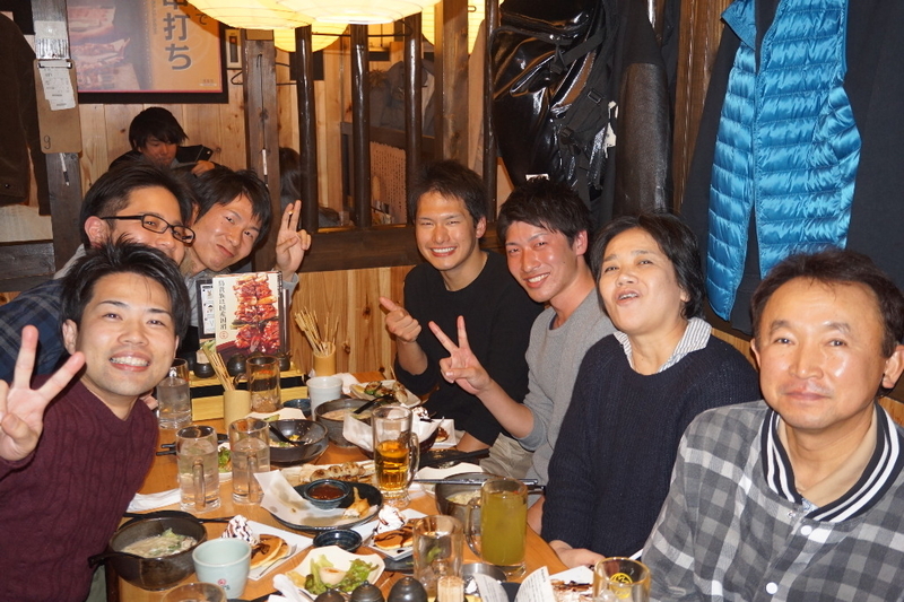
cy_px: 301
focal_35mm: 38
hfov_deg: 51.3
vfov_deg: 35.5
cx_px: 452
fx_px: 941
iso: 1000
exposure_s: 1/60
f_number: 4.5
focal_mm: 25
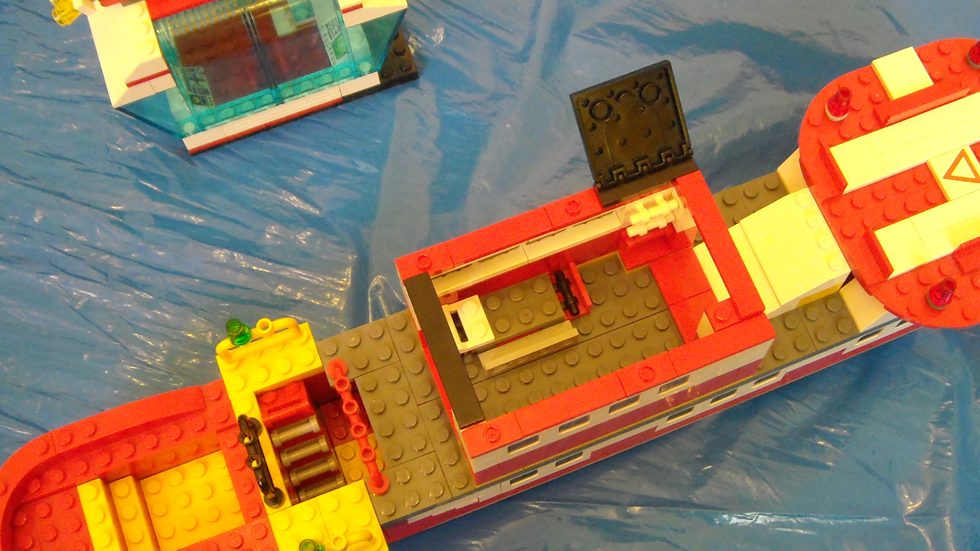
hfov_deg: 42.1
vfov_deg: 24.4
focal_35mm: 49
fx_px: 1273
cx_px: 531
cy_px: 229
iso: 400
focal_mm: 5.7
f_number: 2.8
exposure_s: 1/26
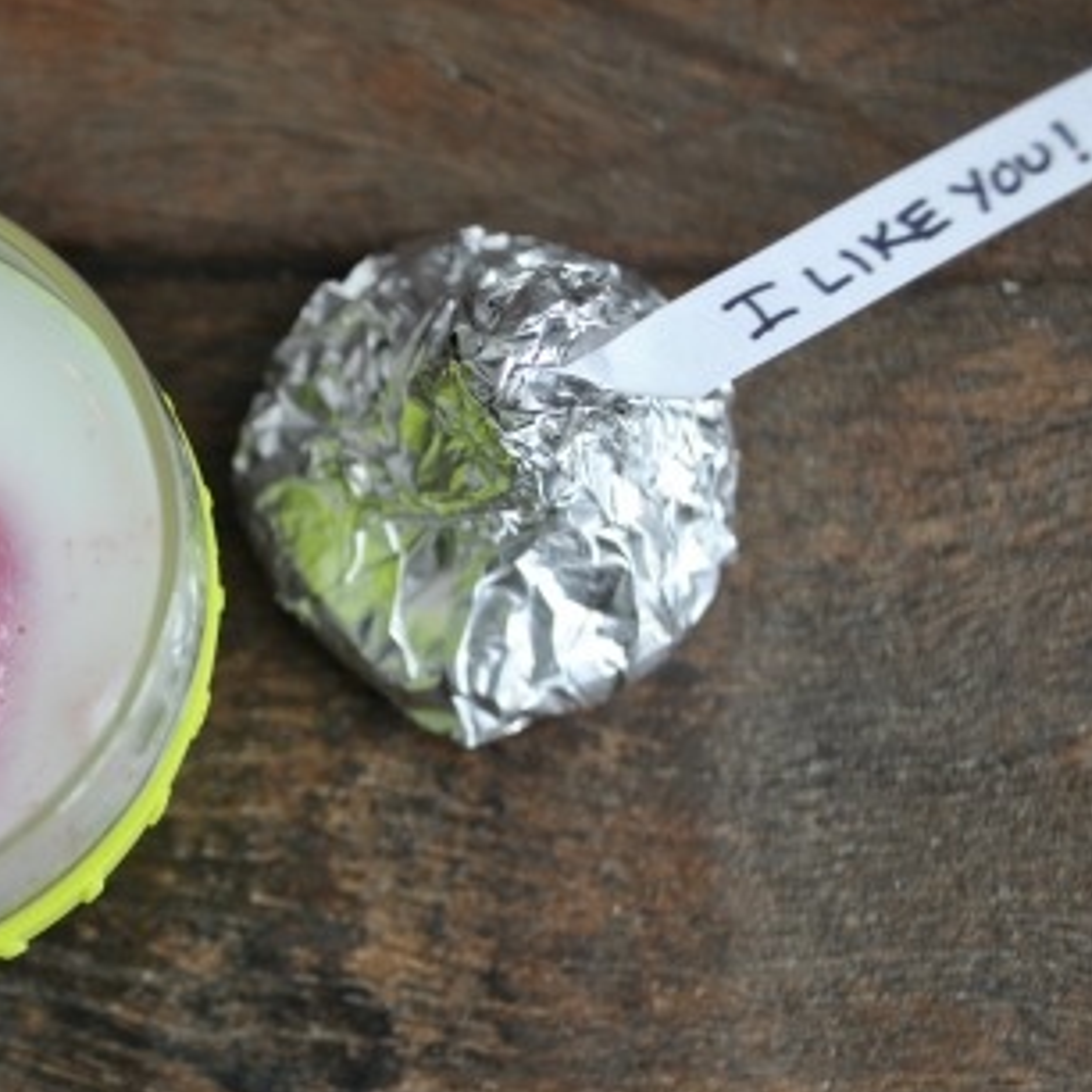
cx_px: 255
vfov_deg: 25.7
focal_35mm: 67
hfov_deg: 25.4
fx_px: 2391
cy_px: 546
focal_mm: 30
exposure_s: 1/40
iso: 200
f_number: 4.5
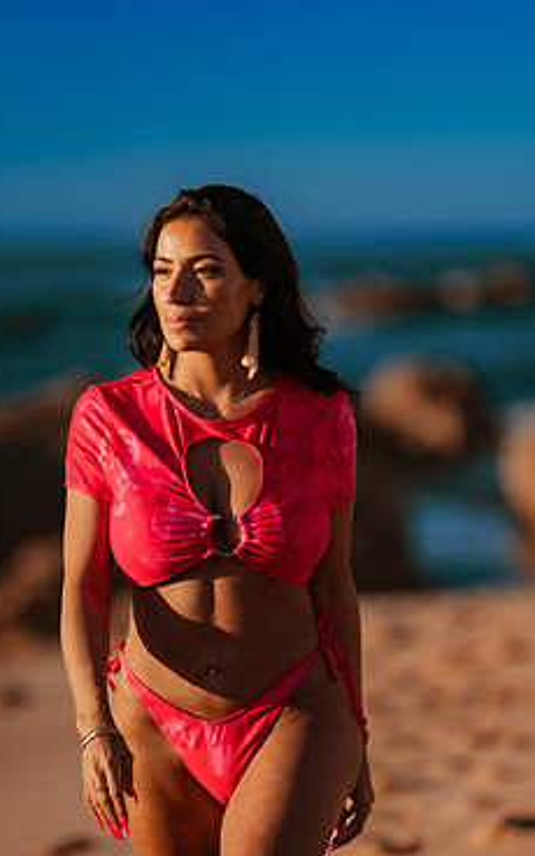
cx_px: 220
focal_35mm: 168
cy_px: 468
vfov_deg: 12.5
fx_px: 3919
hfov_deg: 7.8
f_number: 1.8
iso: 100
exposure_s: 1/5000
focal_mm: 135
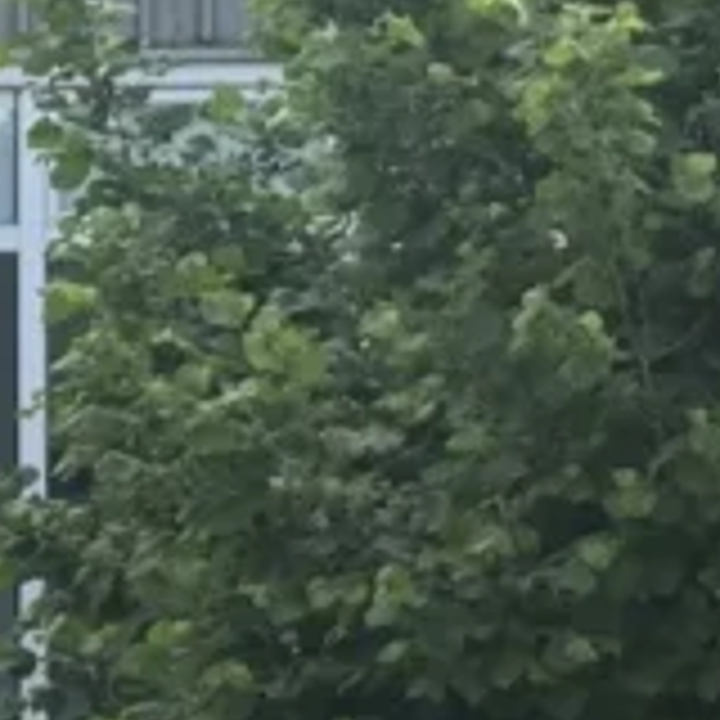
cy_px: 662
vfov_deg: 7.9
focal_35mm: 220
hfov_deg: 7.7
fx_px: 5177
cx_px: -544
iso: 50
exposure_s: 1/1667
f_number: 1.6
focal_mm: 5.96
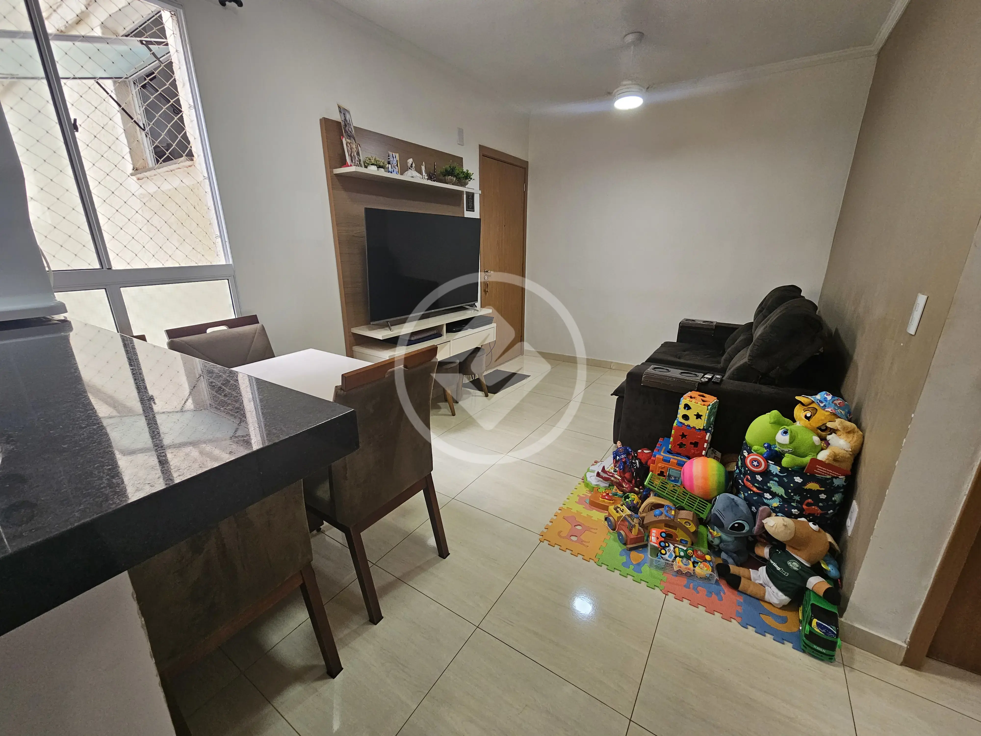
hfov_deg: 106.2
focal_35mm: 13
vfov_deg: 89.9
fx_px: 368
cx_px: 490
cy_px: 368
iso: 200
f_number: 2.2
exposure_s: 1/77.4
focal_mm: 2.2
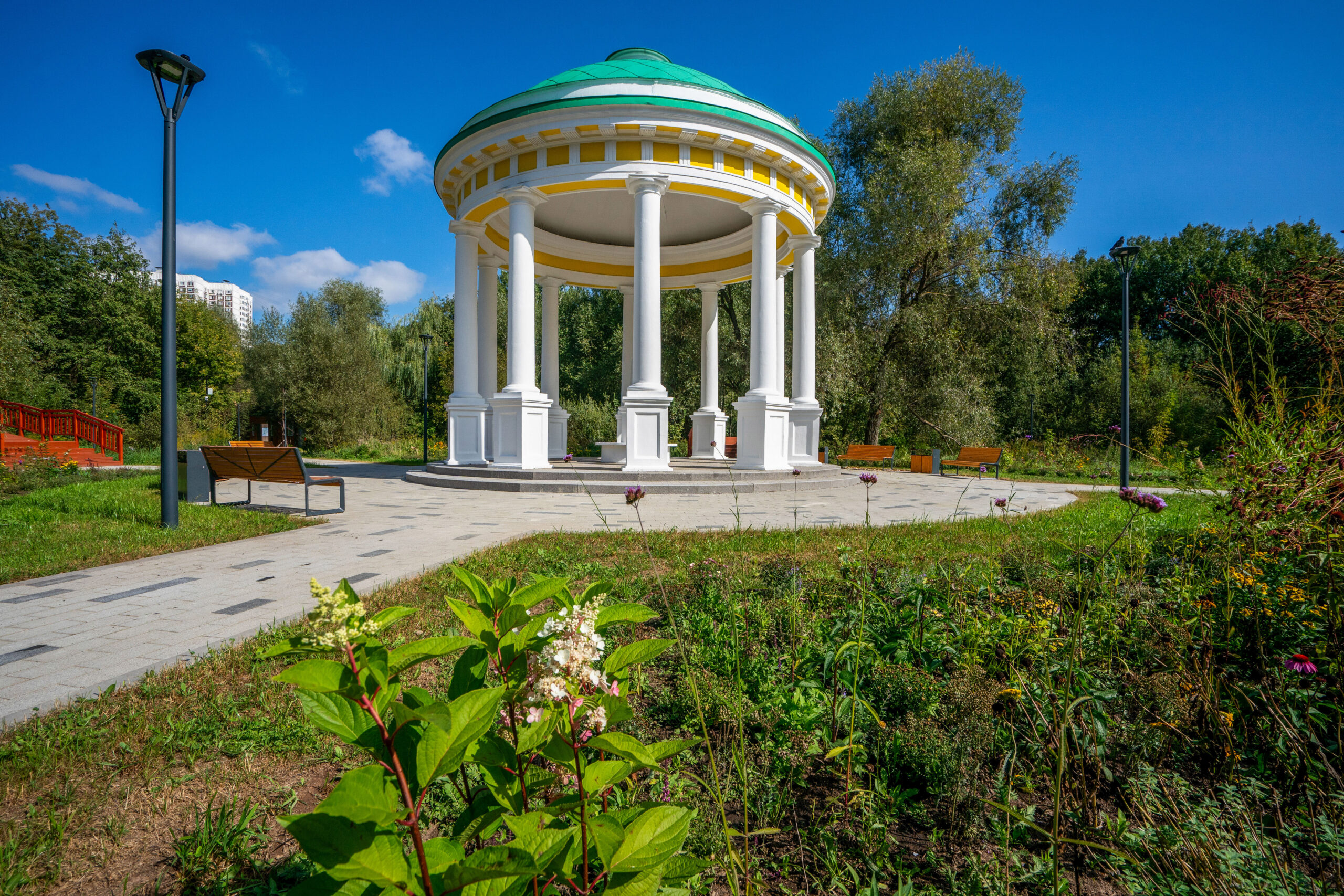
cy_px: 448
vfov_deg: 73.8
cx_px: 672
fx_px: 597
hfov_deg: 96.7
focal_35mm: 16
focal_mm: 16
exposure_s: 1/2000
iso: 640
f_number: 8
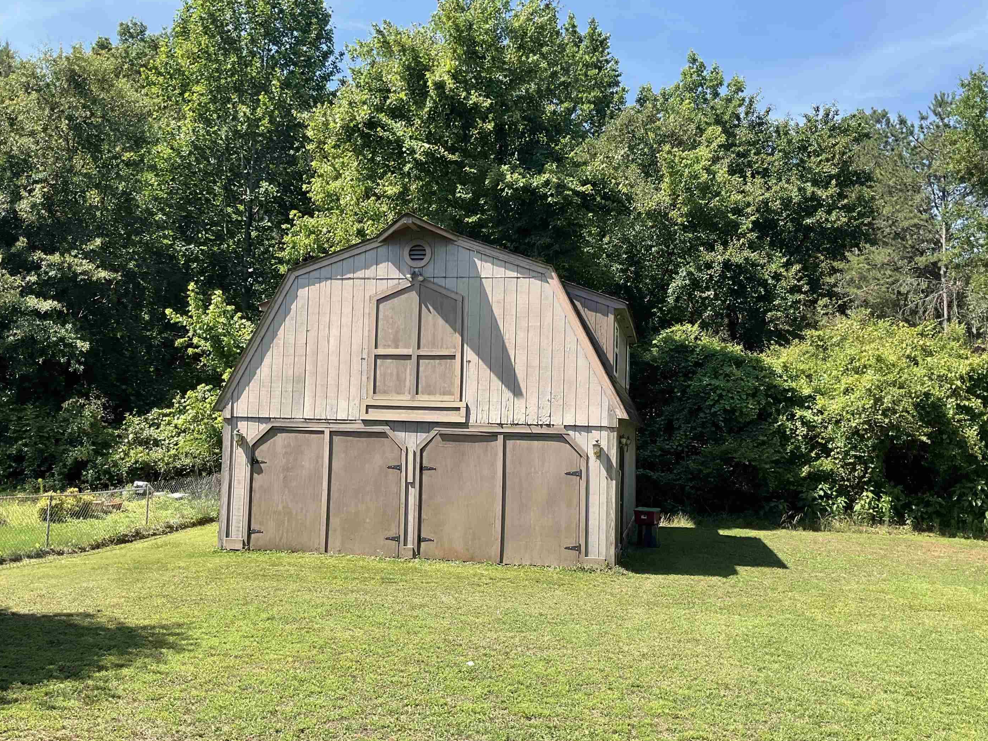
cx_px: 485
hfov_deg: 56.8
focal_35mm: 32
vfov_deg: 44.1
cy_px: 394
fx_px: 913
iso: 25
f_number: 1.8
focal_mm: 3
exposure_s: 1/749
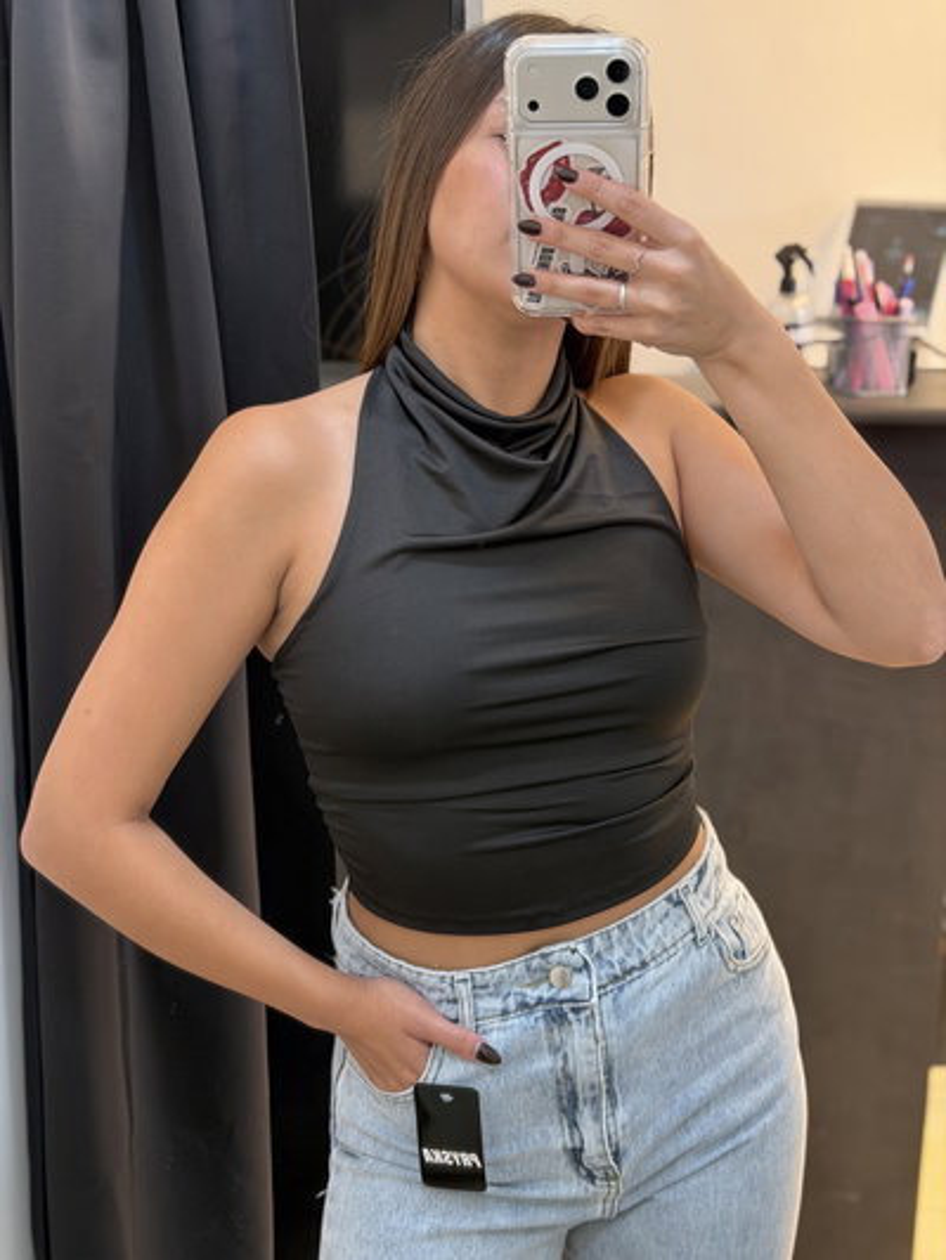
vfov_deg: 39.6
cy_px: 630
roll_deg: -0.5
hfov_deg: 30.3
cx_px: 473
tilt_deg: -17.0
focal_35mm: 48
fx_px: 1748
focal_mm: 6.76
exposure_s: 1/50
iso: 200
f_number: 1.78
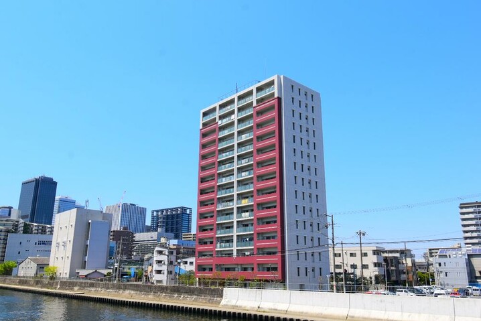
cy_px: 160
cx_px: 240
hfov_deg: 61.9
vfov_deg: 43.6
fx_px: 401
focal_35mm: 30
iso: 100
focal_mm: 20
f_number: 10
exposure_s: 1/400
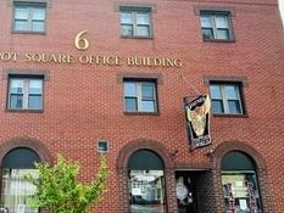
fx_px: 246
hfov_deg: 56.9
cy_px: 133
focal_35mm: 30
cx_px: 71
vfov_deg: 46.4
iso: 40
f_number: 2.2
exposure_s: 1/226
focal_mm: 2.22
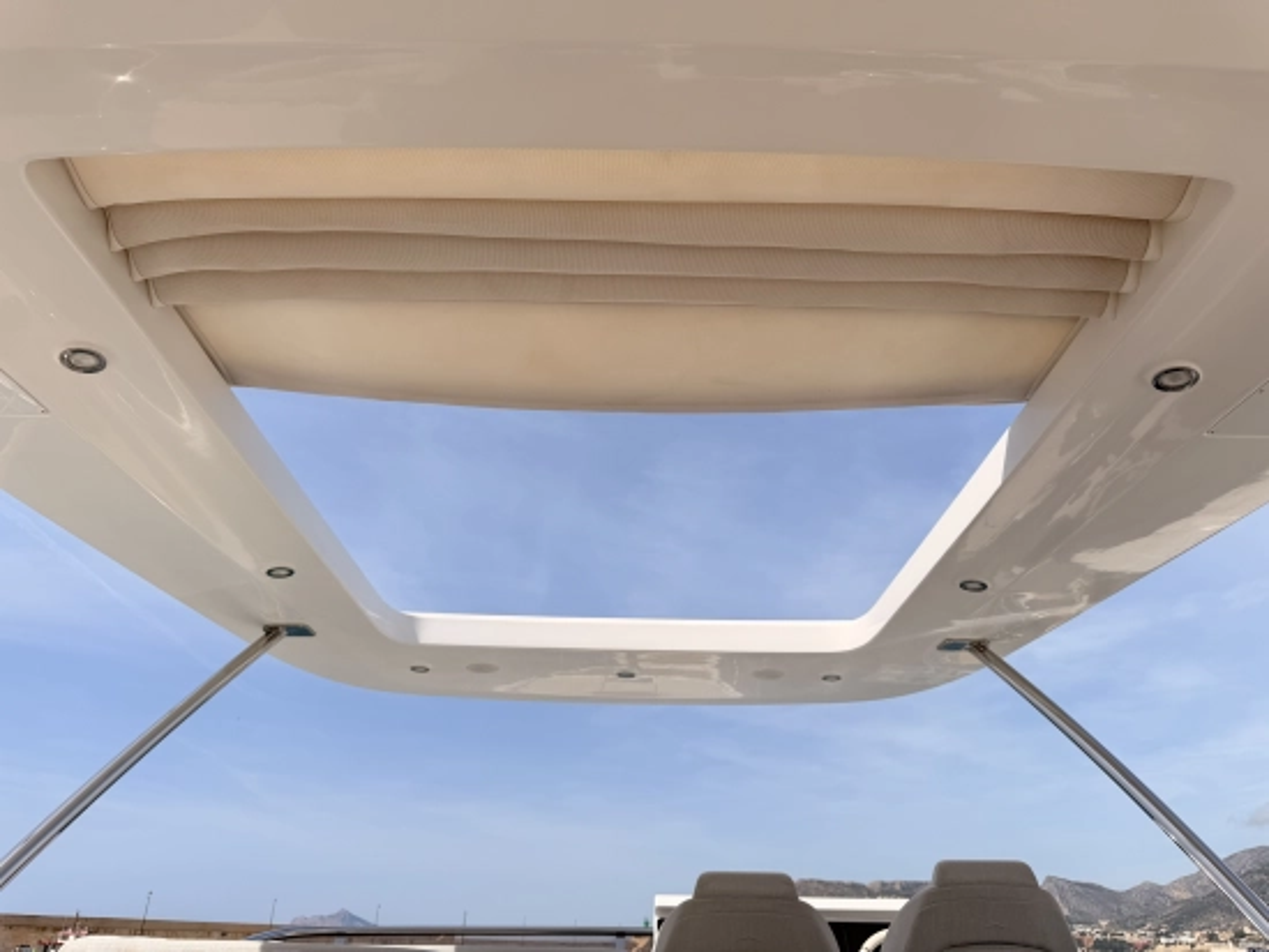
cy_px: 476
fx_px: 880
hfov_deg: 71.6
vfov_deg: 56.9
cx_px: 634
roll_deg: -1.2
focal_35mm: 24
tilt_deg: +26.4
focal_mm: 6.76
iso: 80
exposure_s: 1/4975
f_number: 1.78
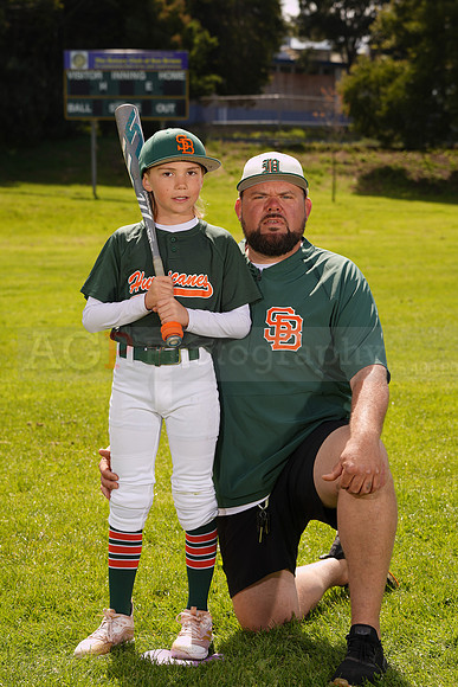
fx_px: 1907
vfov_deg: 20.4
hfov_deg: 13.7
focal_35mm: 100
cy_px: 344
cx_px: 229
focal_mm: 100
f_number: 9
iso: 80
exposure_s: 1/160
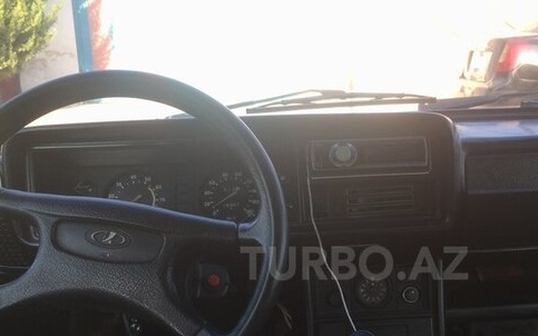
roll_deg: -1.4
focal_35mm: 42
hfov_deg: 46.5
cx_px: 354
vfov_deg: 29.9
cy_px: 263
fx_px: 616
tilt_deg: -16.5
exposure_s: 1/150
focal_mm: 4.15
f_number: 2.2
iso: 32
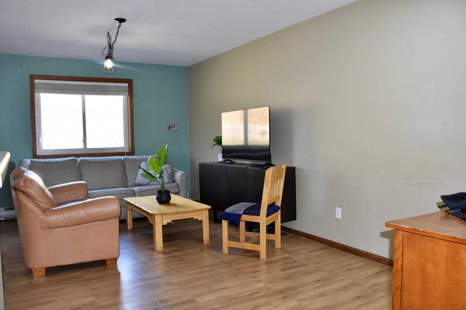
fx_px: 362
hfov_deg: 65.5
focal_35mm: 28
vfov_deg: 46.4
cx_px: 225
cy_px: 160
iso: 800
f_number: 5
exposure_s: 1/100
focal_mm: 18
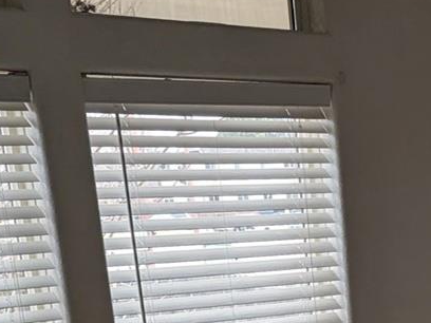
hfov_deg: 19.9
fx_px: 1170
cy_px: 619
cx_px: 473
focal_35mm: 94
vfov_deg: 13.7
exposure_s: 1/289
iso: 175
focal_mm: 6.9
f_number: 1.68
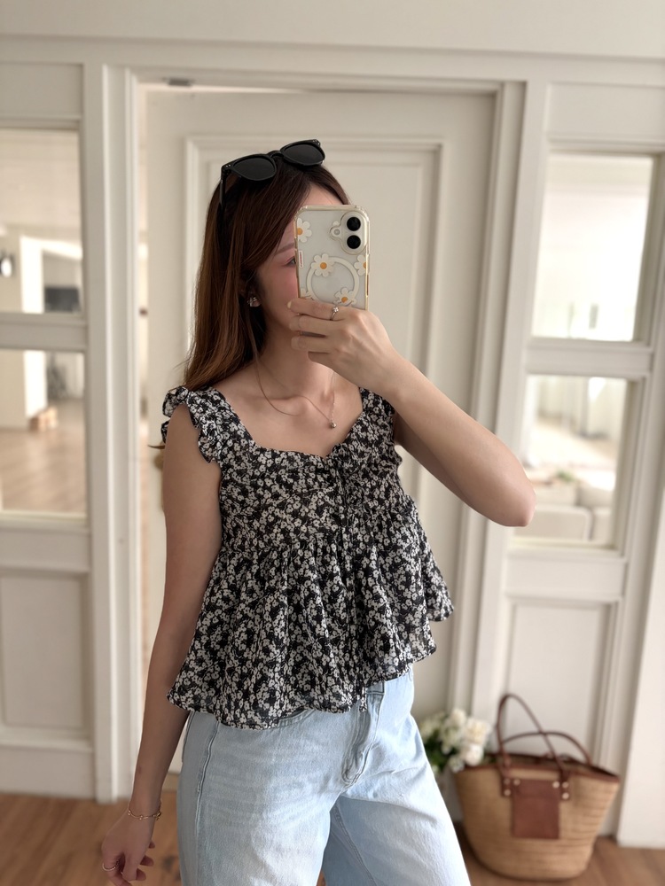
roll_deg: -3.2
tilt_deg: -23.8
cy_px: 443
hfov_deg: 53.1
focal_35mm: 26
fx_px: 666
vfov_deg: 67.3
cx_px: 332
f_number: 1.6
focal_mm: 5.96
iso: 250
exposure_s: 1/60
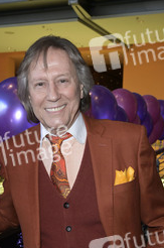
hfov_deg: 23.5
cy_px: 200
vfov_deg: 34.0
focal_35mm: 57
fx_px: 391
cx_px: 49
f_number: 5.6
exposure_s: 1/80
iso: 800
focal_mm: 35
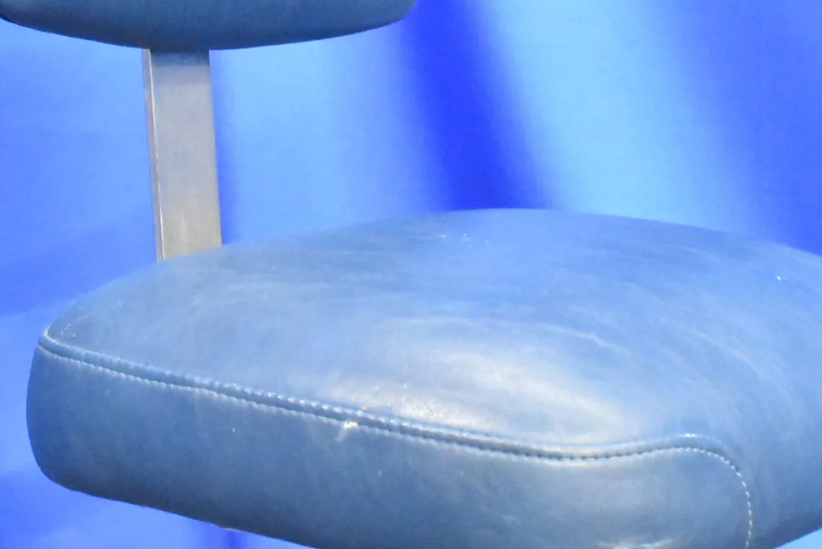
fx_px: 2102
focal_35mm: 92
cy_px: 190
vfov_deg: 14.9
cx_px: 408
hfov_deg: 22.1
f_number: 8
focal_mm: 26
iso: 11400
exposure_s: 1/40
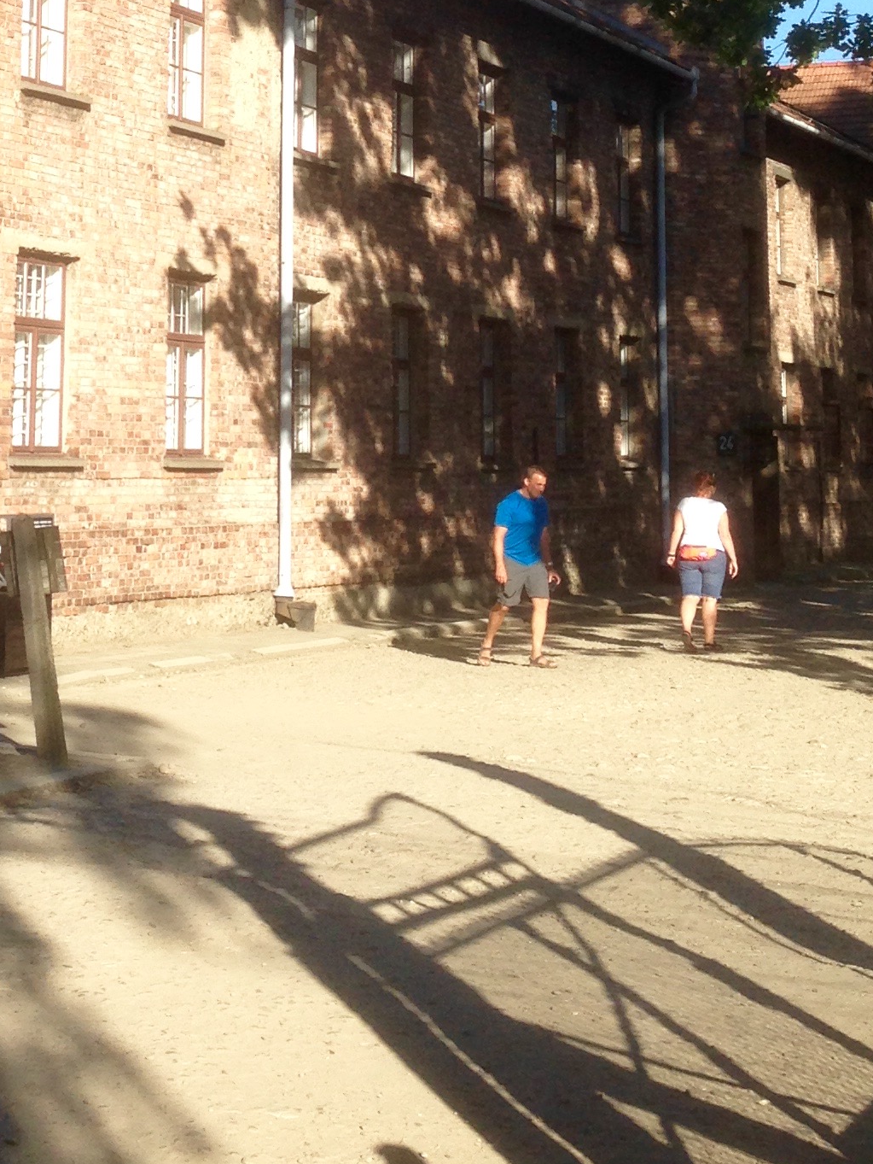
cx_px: 115
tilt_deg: +11.5
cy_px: 64
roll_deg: -2.6
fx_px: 2655
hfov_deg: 18.4
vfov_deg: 23.9
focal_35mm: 79
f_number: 2.4
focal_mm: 4.12
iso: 50
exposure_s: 1/834
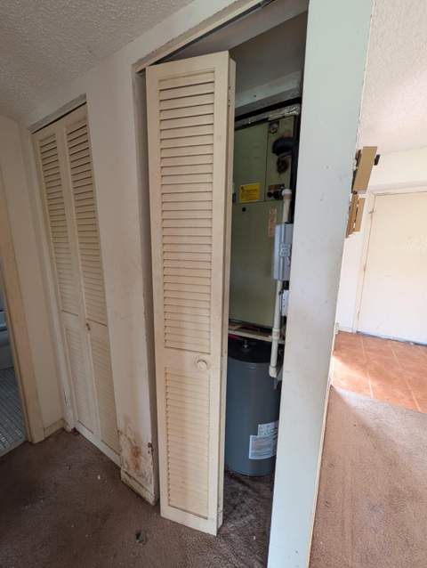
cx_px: 214
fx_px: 197
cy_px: 284
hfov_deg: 94.6
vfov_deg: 110.5
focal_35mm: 12
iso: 282
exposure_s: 1/36.5
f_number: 1.7
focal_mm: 2.02
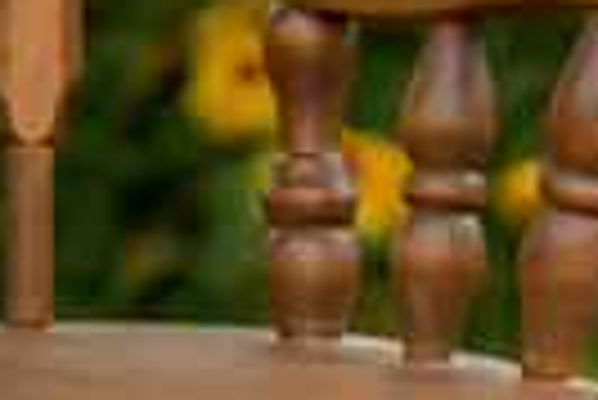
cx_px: 1208
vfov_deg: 2.0
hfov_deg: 3.0
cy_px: 586
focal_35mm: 689
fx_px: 11457
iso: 500
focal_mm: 145
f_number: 10
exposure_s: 1/320
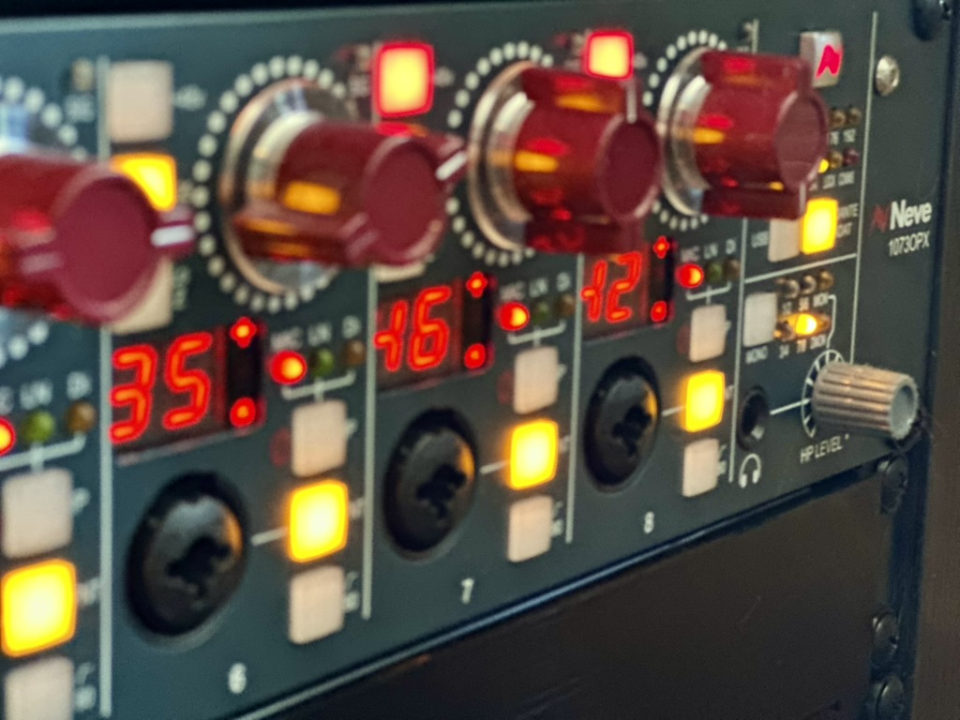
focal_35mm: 77
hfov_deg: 25.3
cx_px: 480
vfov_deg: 19.1
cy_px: 360
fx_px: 2135
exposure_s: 1/15
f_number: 2.8
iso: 640
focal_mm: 9
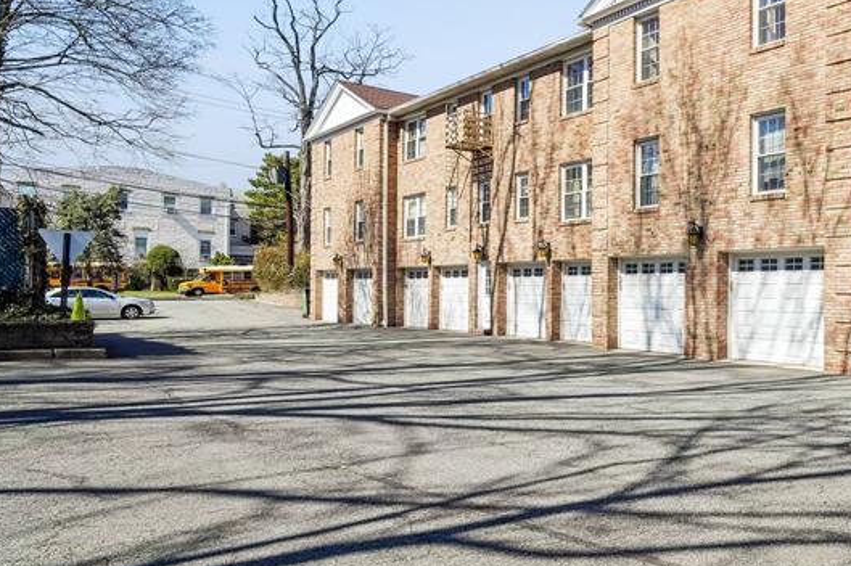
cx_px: 764
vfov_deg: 42.3
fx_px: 732
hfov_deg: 53.0
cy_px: 286
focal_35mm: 31
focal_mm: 16
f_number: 7.1
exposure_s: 1/800
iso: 400
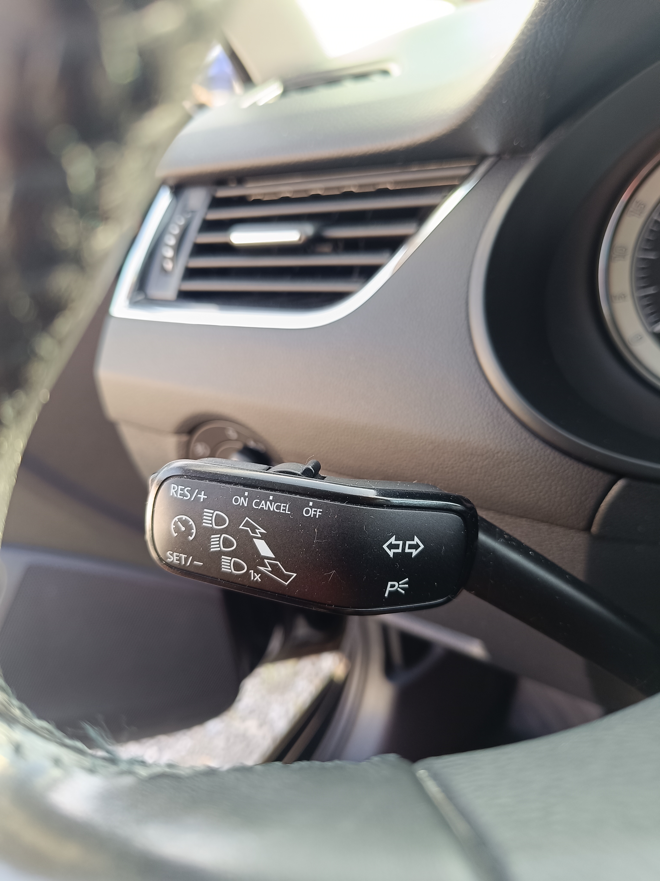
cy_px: 440
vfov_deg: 71.6
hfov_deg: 56.8
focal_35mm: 24
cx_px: 330
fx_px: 610
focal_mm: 5.59
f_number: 1.88
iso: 205
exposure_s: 1/101
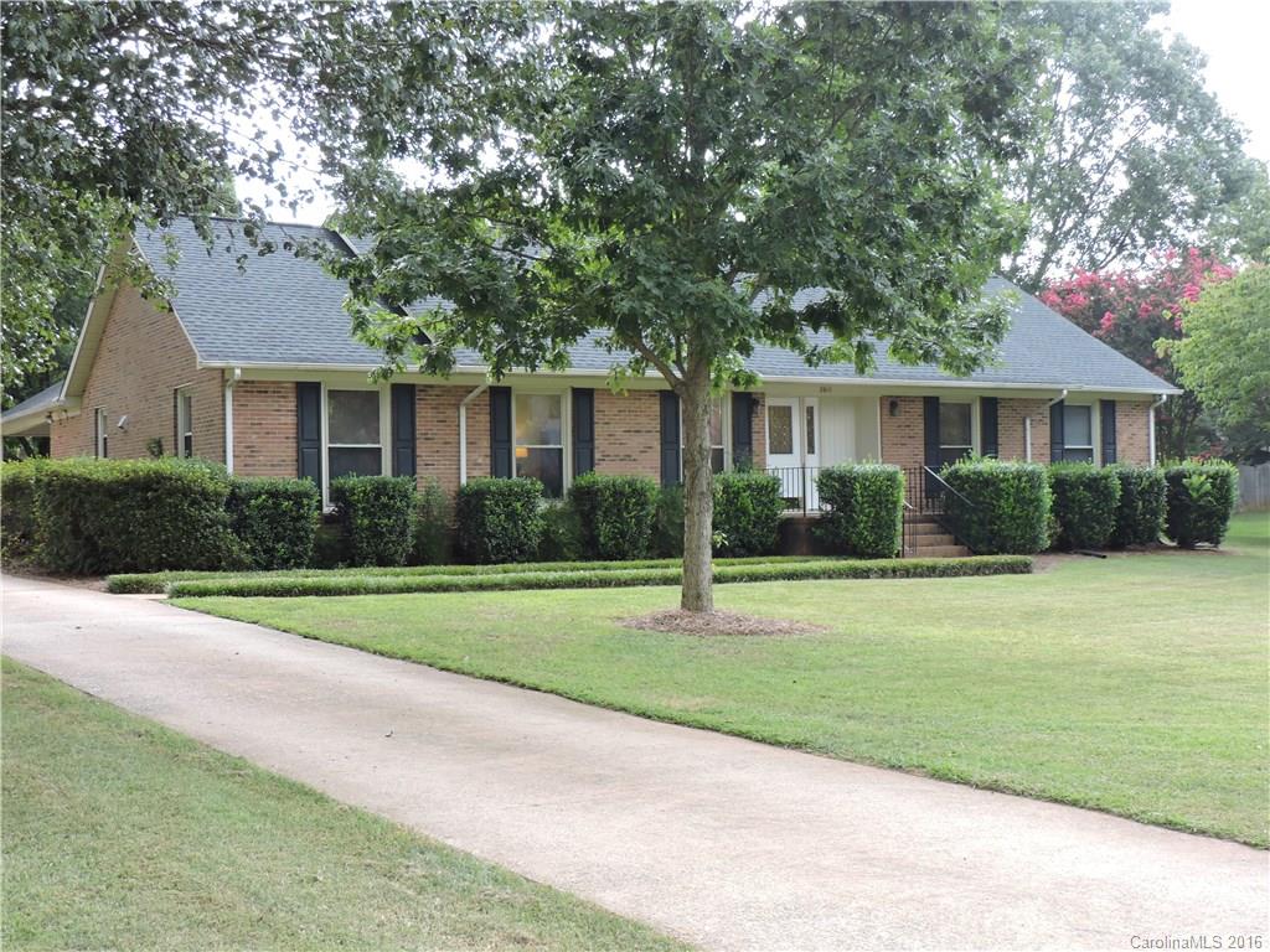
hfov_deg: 43.9
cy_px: 476
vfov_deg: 33.6
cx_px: 635
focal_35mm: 43
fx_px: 1578
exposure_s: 1/50
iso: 280
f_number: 3.4
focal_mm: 7.7
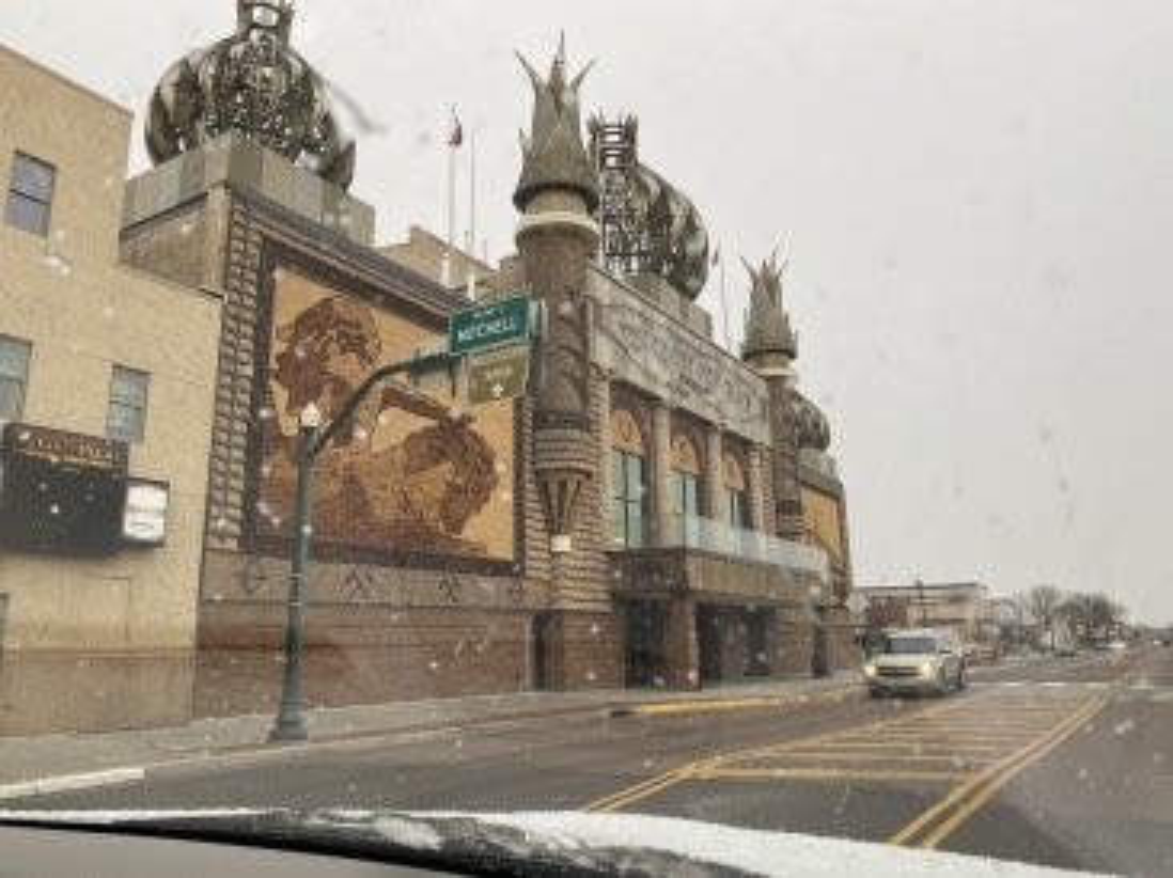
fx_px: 880
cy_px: 439
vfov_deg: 53.0
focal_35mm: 26
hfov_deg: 67.3
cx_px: 586
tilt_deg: +11.5
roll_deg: +1.5
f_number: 1.8
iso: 50
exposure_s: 1/121
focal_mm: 4.25
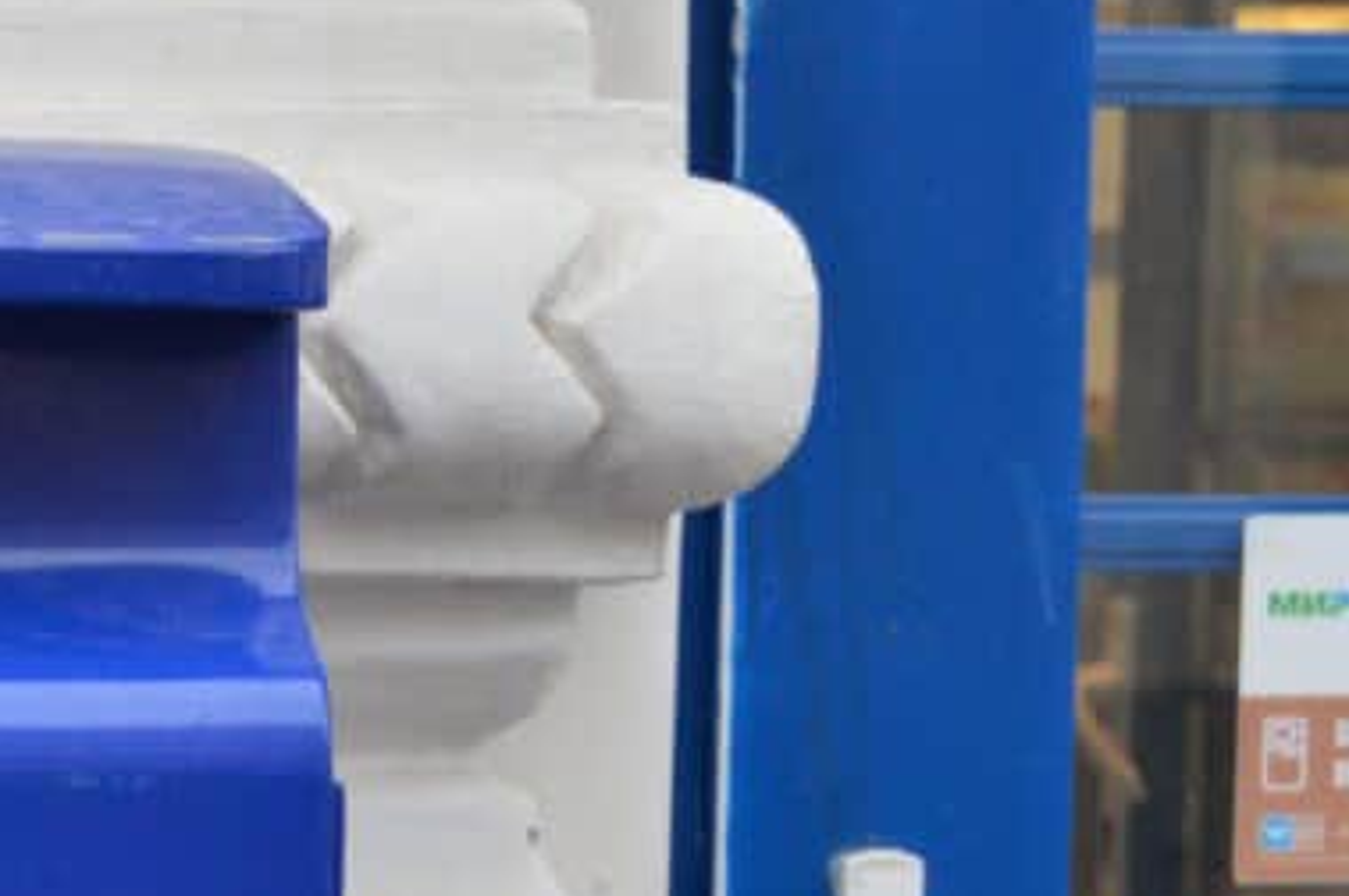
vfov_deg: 8.8
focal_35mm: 152
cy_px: 1284
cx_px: -498
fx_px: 5691
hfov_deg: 13.0
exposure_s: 1/160
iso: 1600
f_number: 5.6
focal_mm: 32
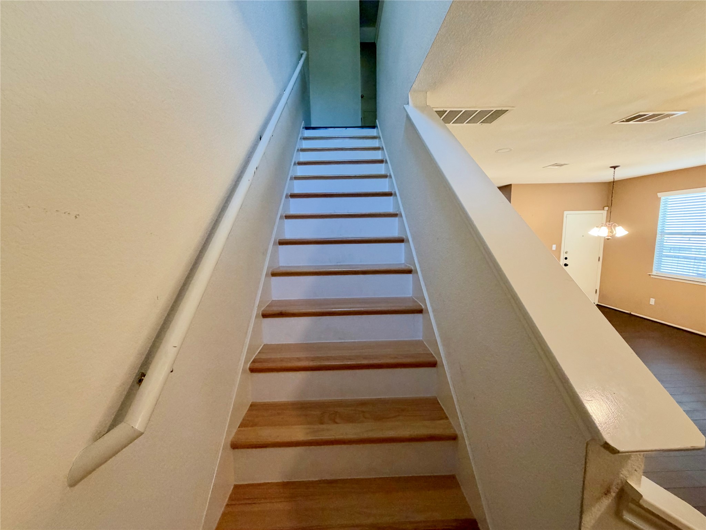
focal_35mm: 14
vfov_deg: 85.7
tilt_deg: -7.0
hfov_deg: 102.1
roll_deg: +1.1
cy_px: 265
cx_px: 353
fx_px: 286
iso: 320
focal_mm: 2.22
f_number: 2.2
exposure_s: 1/60
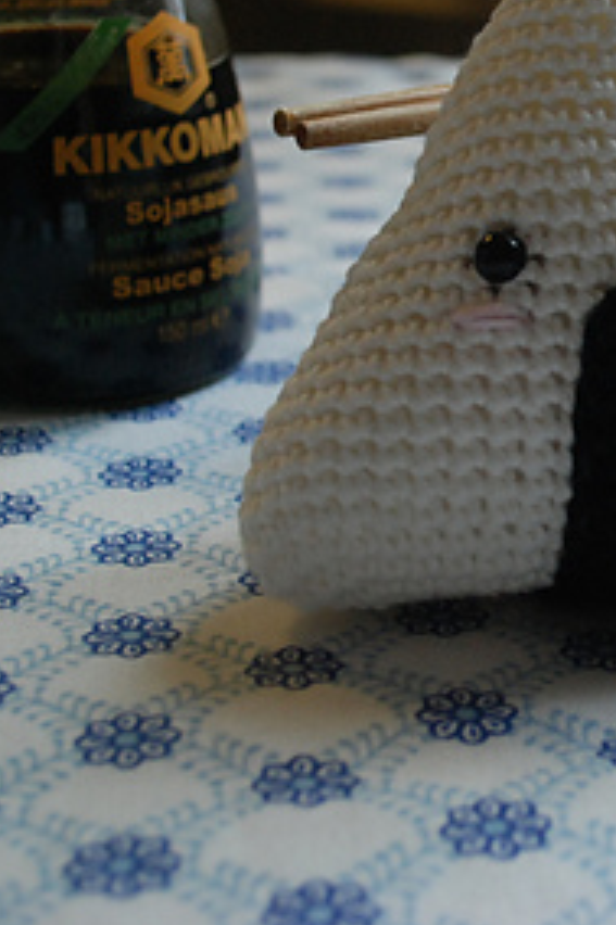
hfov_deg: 15.0
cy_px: 235
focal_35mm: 88
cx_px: 737
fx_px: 2261
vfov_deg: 22.9
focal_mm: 26
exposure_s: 1/80
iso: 800
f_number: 4.5
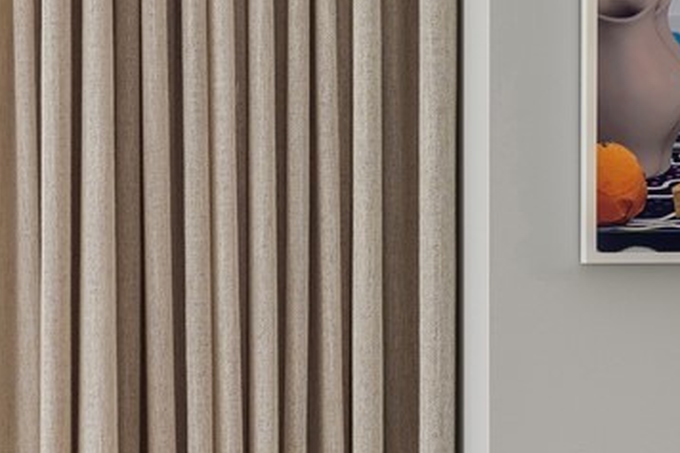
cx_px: 91
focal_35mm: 248
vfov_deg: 5.5
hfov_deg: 8.3
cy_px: 314
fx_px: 4682
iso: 200
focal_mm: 52
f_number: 9
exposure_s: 1/20
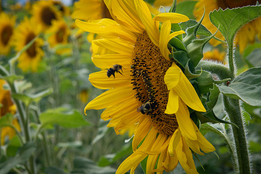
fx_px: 1079
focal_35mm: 149
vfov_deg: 9.2
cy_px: 95
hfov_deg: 13.8
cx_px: 162
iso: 560
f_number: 22
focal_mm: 120
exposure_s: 1/125
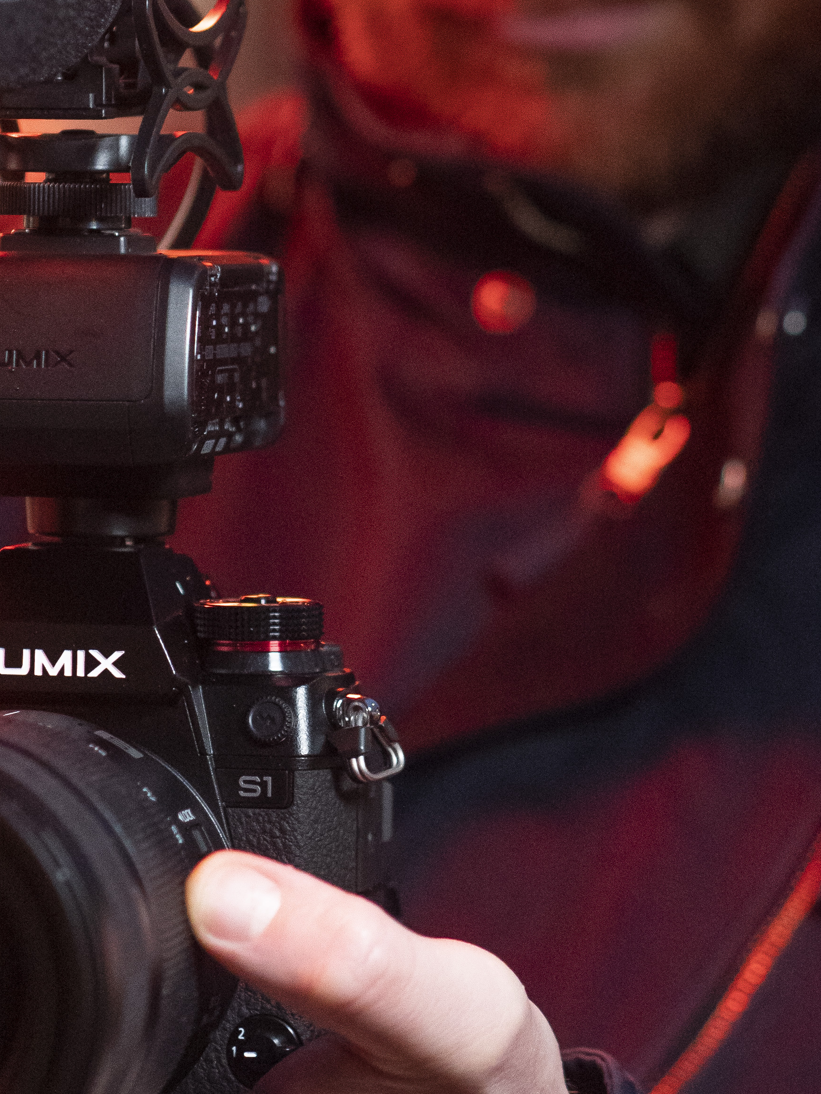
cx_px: 288
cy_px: 468
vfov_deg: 10.3
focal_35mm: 192
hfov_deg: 7.7
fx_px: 6071
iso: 1600
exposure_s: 1/100
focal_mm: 43
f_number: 1.8
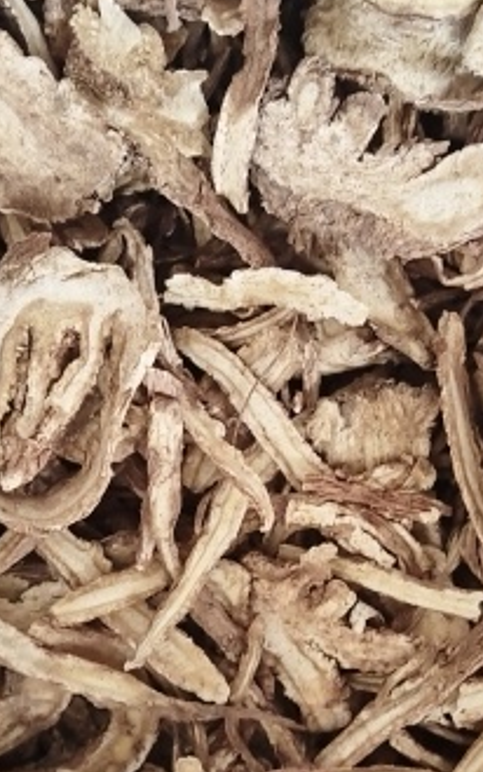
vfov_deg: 30.4
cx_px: 286
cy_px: 504
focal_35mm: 67
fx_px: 1409
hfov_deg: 19.4
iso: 1674
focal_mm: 4.95
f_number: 1.9
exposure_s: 1/100
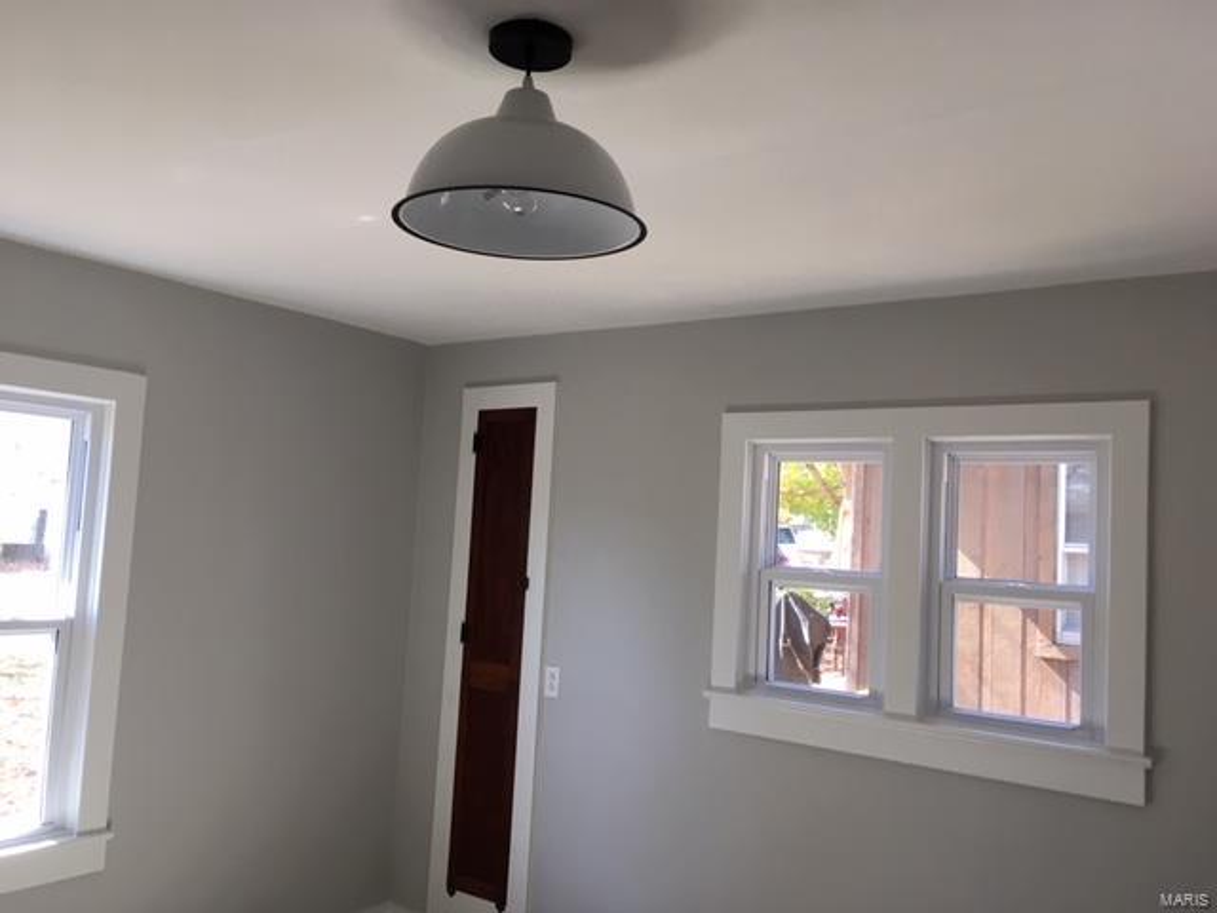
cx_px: 608
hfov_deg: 61.7
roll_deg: -2.1
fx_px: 1020
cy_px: 456
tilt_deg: +3.5
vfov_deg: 48.2
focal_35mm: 29
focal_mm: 4.15
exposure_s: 1/40
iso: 32
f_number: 2.2
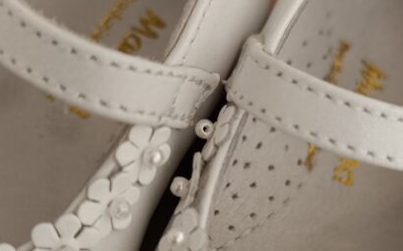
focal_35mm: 50
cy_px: 172
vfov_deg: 25.6
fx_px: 549
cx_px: 224
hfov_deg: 40.3
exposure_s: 1/100
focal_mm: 6.14
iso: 392
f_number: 1.65
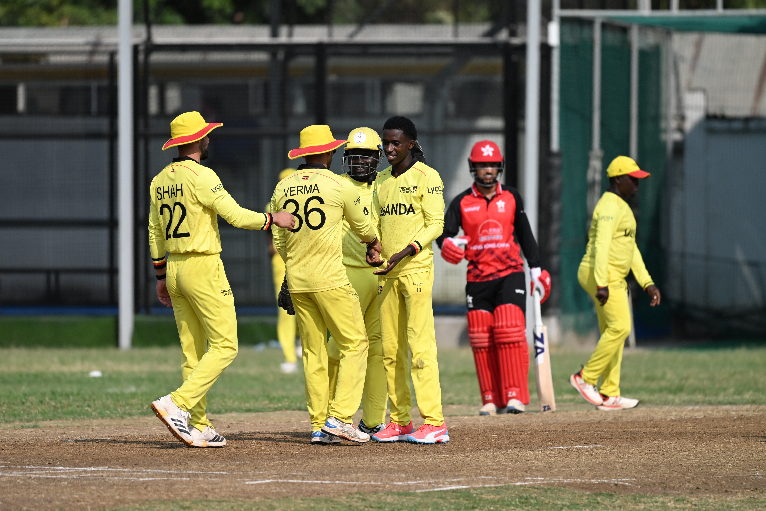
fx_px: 12766
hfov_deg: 3.4
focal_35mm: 600
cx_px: 383
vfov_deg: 2.3
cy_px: 256
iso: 640
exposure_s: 1/2500
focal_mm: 600
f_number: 6.3
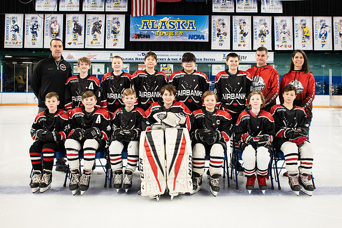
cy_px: 89
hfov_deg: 58.6
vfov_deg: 40.8
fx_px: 305
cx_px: 175
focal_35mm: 32
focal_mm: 26
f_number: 5.6
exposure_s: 1/125
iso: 2500
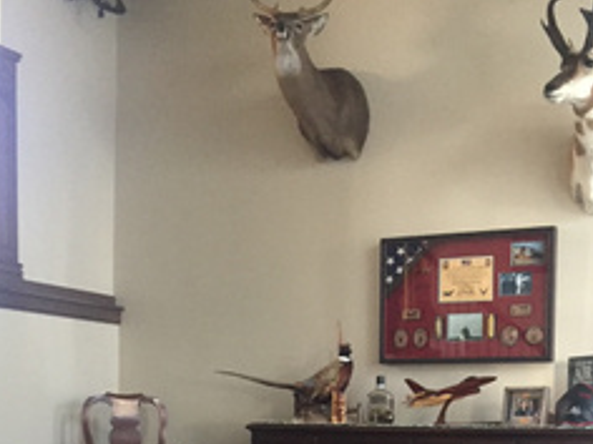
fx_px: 1011
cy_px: 479
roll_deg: -0.8
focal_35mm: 59
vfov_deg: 23.4
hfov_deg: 32.6
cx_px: 359
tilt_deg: -2.1
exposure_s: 1/20
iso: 250
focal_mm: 4.15
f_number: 2.2
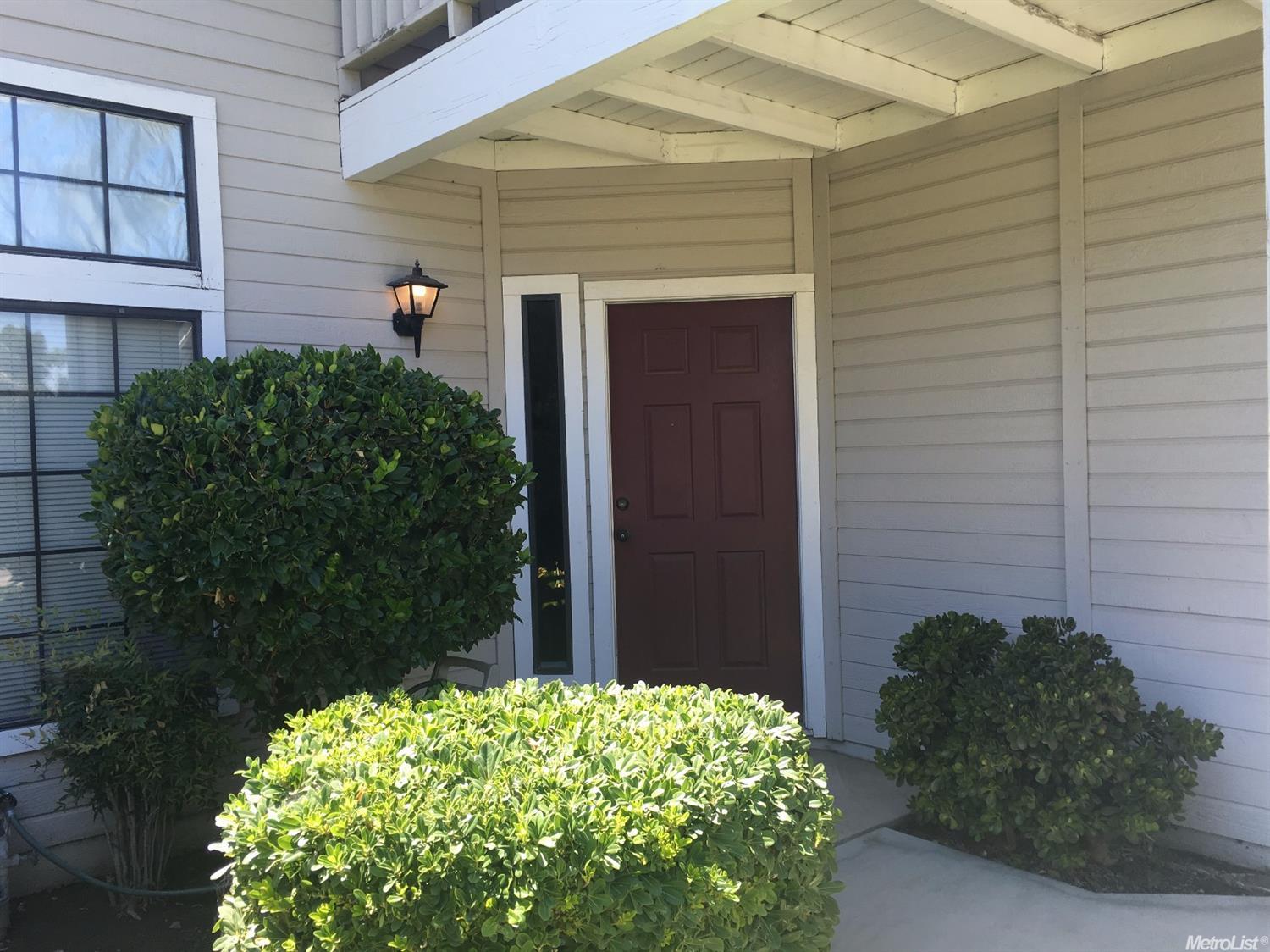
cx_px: 635
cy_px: 476
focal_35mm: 29
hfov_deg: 61.7
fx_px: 1064
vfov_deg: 48.2
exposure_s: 1/199
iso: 25
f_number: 2.2
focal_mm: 4.15
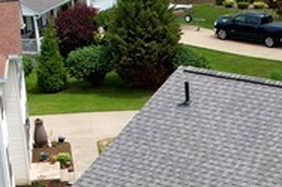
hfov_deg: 15.6
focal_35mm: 127
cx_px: 324
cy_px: 274
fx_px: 994
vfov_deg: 10.4
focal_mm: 8.38
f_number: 2.8
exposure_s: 1/2000
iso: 100
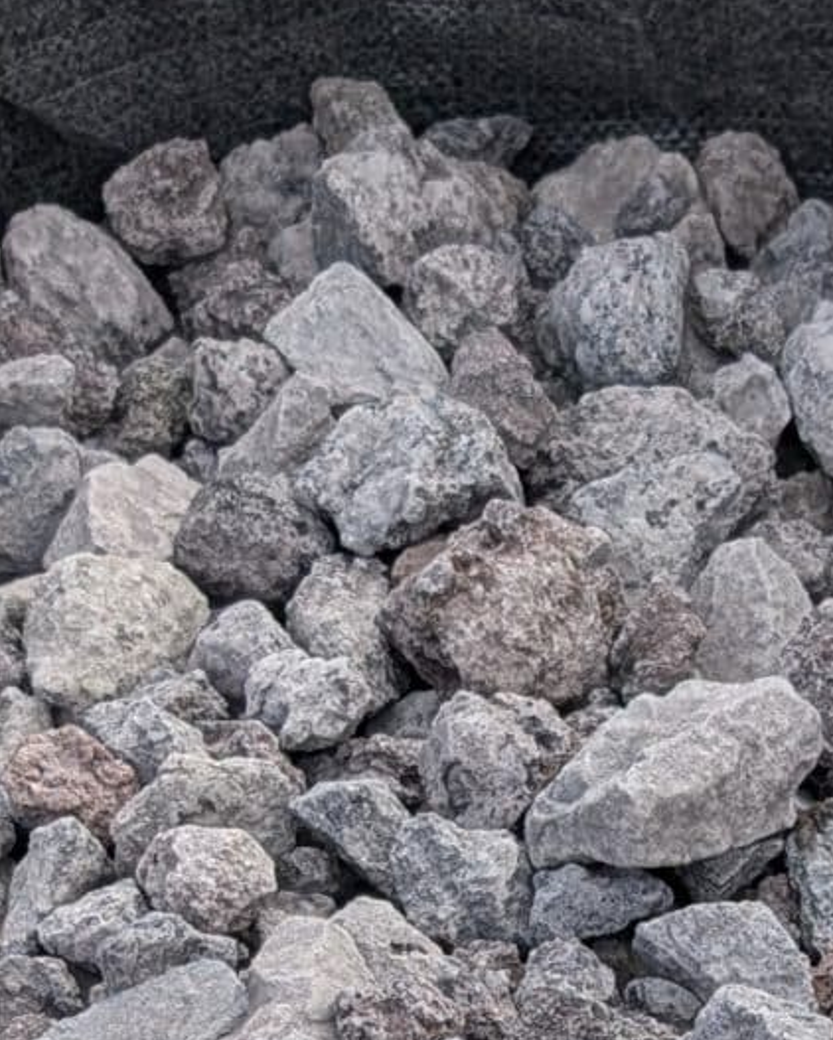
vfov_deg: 13.8
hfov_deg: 11.9
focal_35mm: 129
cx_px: 794
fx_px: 3973
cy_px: 1638
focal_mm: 6.9
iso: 22
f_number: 1.68
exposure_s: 1/346
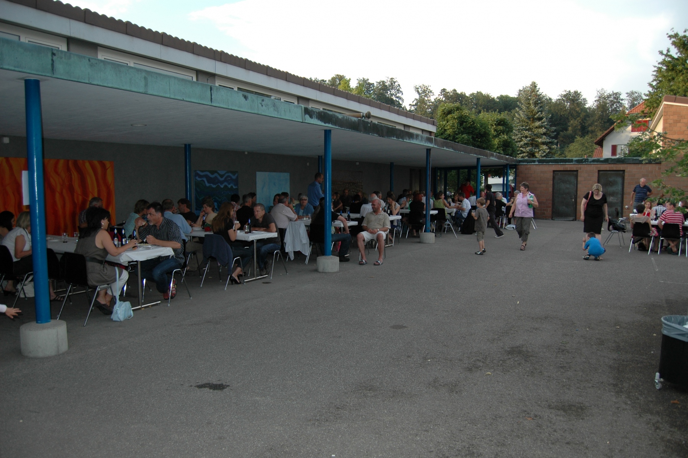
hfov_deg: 67.4
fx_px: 516
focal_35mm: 27
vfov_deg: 47.9
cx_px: 344
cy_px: 229
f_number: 3.5
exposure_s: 1/350
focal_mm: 18
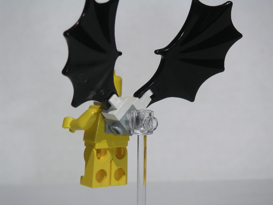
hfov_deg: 17.7
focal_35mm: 111
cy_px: 102
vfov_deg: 13.3
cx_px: 136
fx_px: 875
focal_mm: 17.1
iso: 50
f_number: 8
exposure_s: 1/750
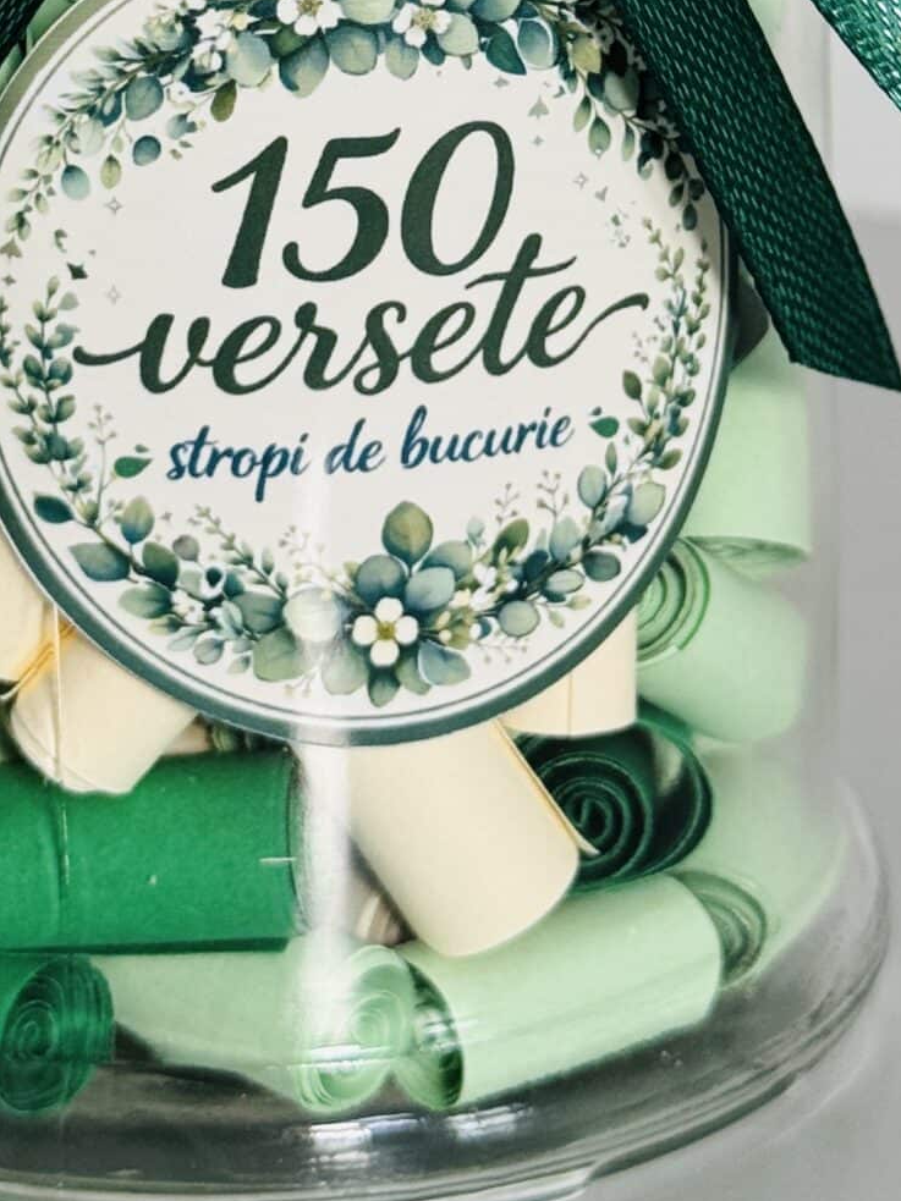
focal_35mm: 125
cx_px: 292
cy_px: -142
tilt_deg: -11.1
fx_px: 4339
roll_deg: +2.8
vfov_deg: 15.3
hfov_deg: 11.8
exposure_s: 1/50
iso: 64
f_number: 1.78
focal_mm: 6.76
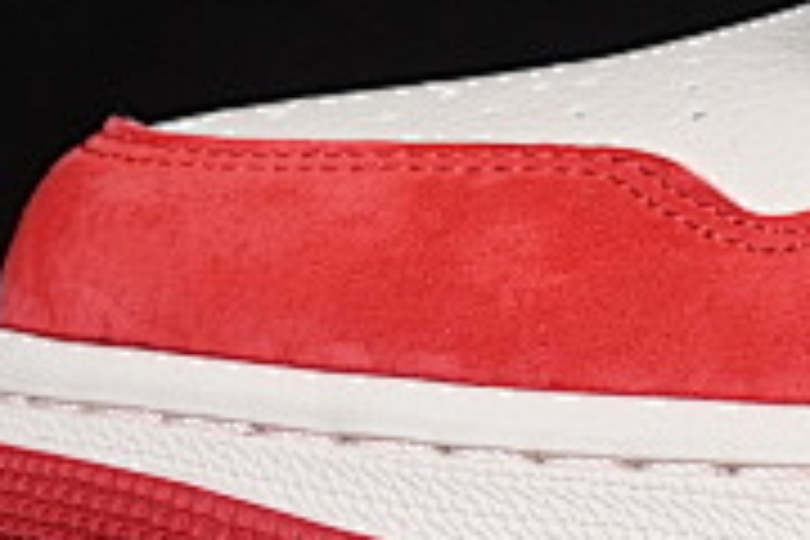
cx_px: 1624
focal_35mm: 449
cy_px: -284
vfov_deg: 3.1
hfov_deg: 4.5
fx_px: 10102
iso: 160
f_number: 8
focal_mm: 50
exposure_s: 1/80
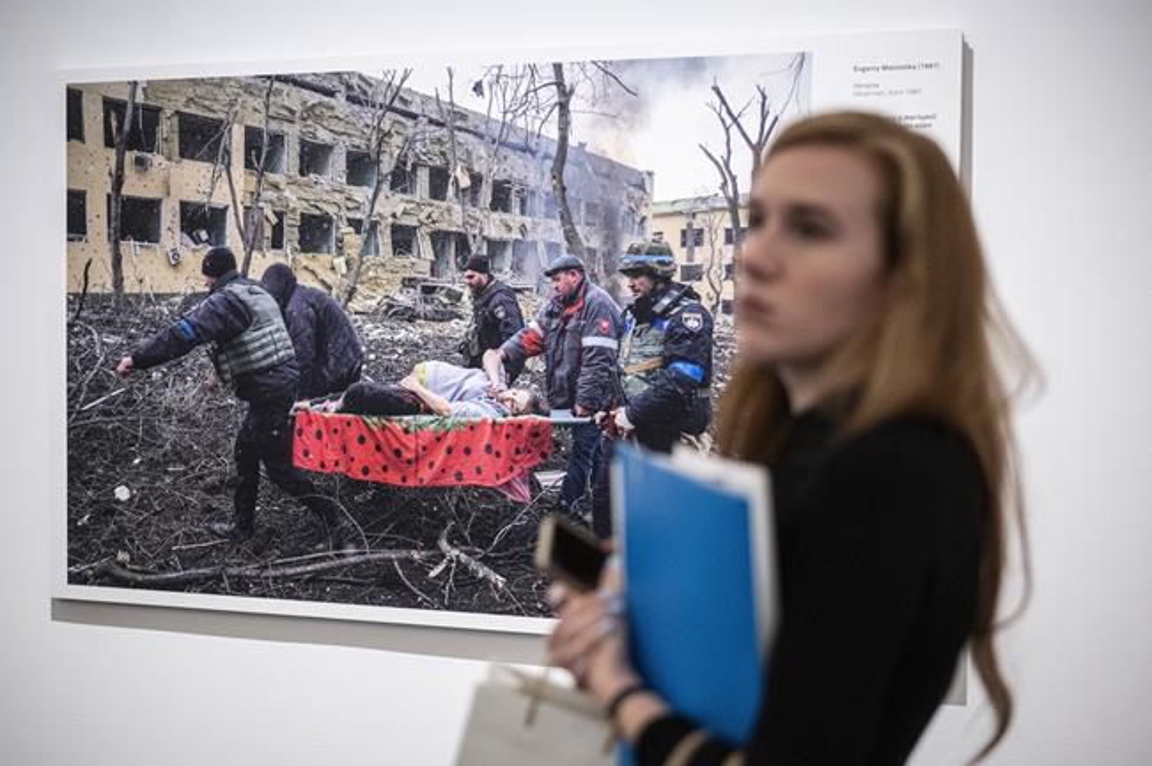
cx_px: 576
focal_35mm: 50
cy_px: 383
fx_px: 1598
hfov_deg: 39.6
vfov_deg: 26.9
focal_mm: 50
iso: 6400
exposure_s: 1/1000
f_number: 1.8
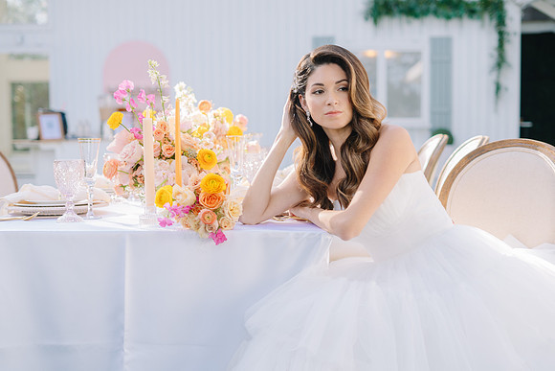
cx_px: 278
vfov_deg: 26.4
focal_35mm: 51
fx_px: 789
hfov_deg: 38.7
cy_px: 186
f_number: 2.5
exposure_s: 1/200
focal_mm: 50
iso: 50
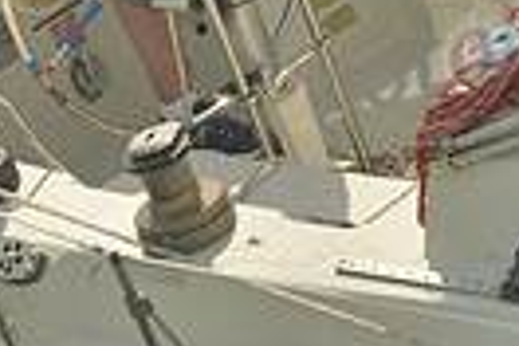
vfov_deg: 2.2
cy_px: -112
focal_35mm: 637
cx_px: 47
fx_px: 9183
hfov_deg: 3.2
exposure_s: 1/1250
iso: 200
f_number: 8
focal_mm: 145
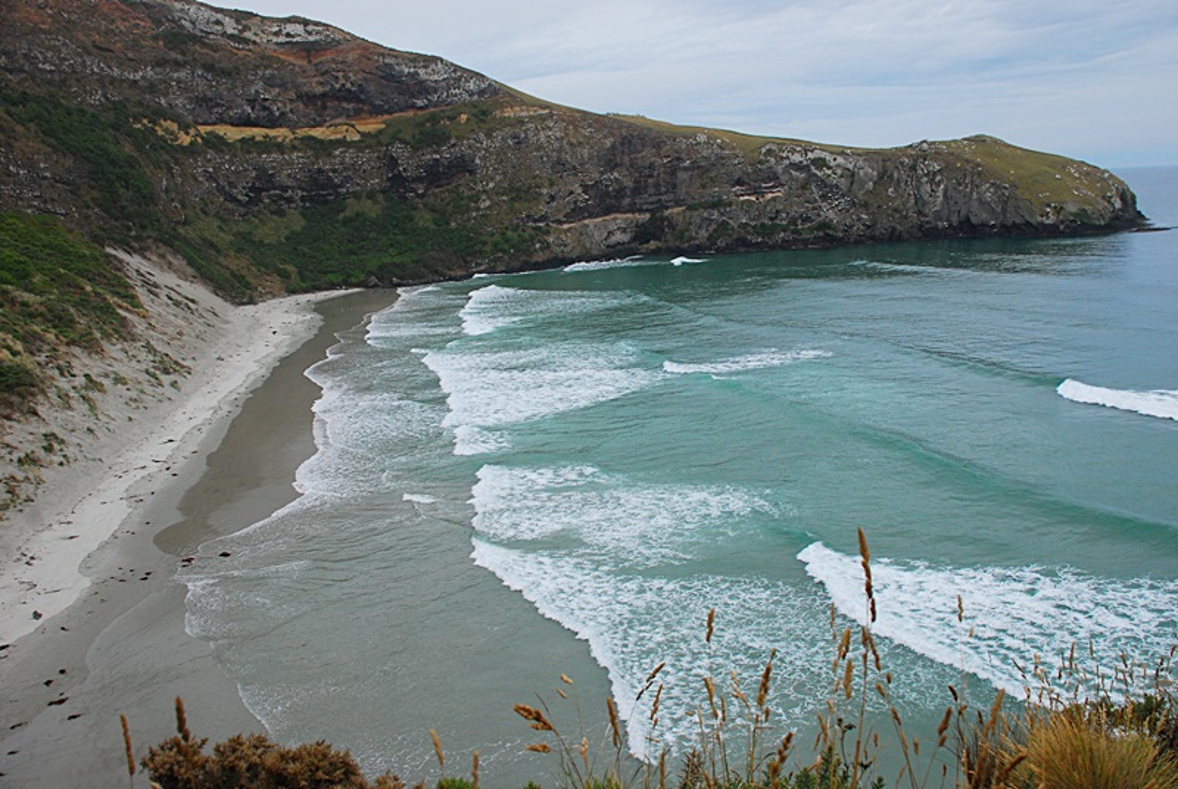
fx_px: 983
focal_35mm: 30
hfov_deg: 61.9
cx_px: 589
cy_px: 394
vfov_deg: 43.7
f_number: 6.3
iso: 400
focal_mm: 20
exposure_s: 1/500
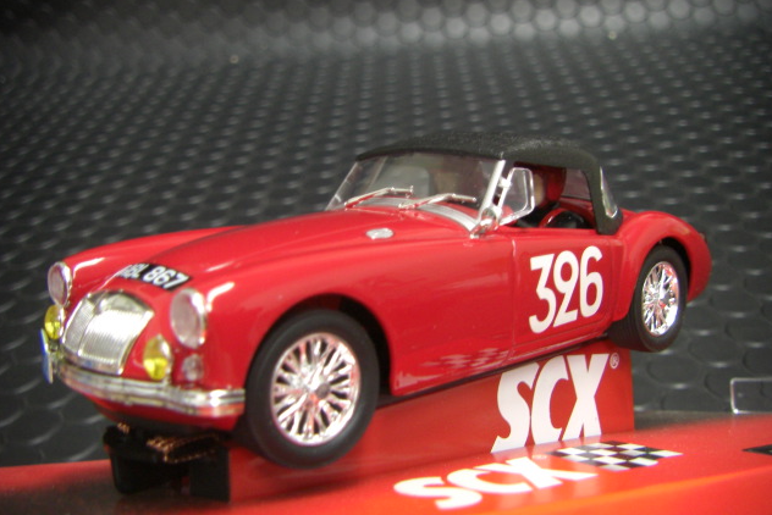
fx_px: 858
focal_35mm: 40
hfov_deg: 48.4
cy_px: 261
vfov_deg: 33.4
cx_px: 385
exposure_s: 1/15
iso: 200
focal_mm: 6.3
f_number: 3.4
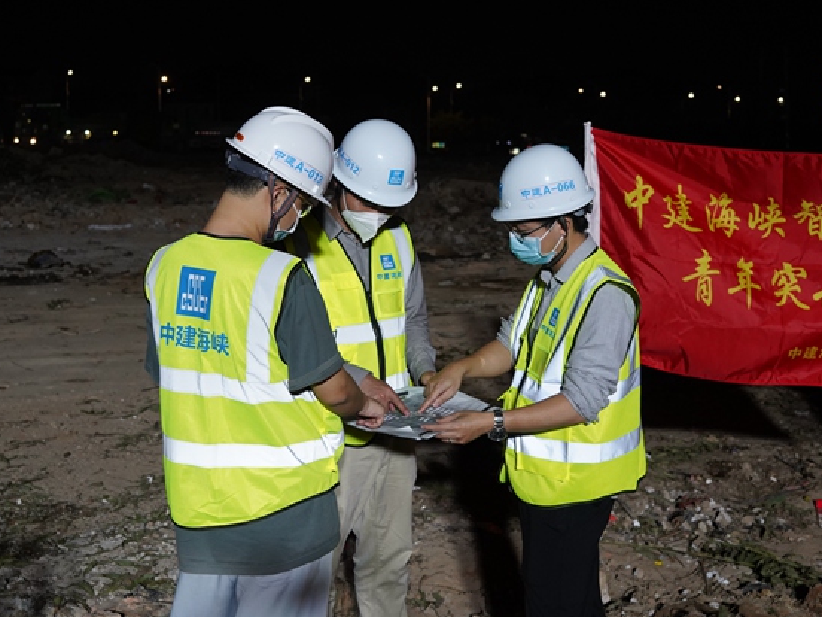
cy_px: 303
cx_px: 462
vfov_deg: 33.6
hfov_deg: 43.8
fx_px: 1021
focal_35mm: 43
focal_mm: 38
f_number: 5
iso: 2000
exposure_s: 1/160
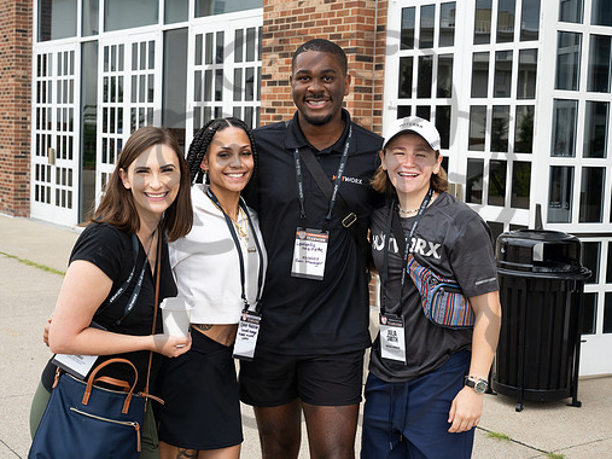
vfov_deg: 26.5
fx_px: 972
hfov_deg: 34.9
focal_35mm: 55
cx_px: 327
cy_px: 230
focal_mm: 50
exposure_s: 1/250
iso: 200
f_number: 8
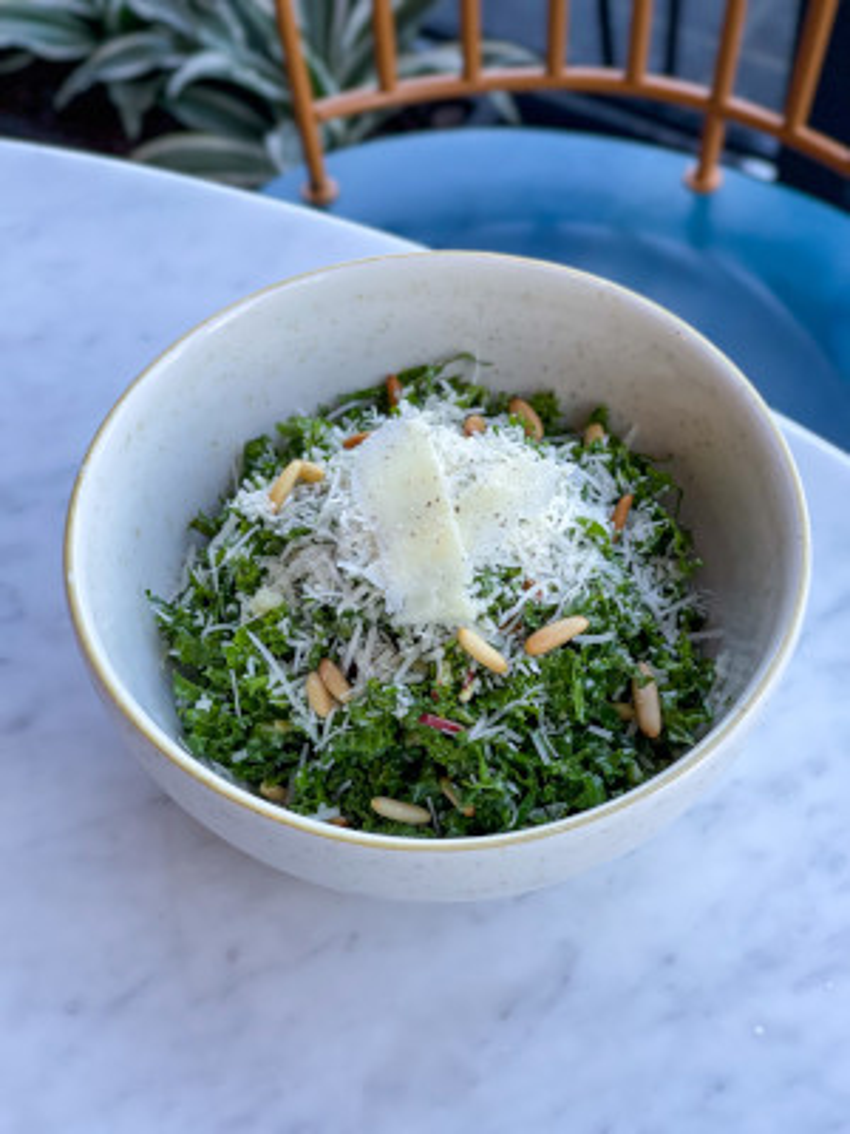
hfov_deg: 22.9
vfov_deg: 30.3
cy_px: 567
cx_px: 425
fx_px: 2095
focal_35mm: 64
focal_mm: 7.5
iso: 100
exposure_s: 1/100
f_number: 2.2
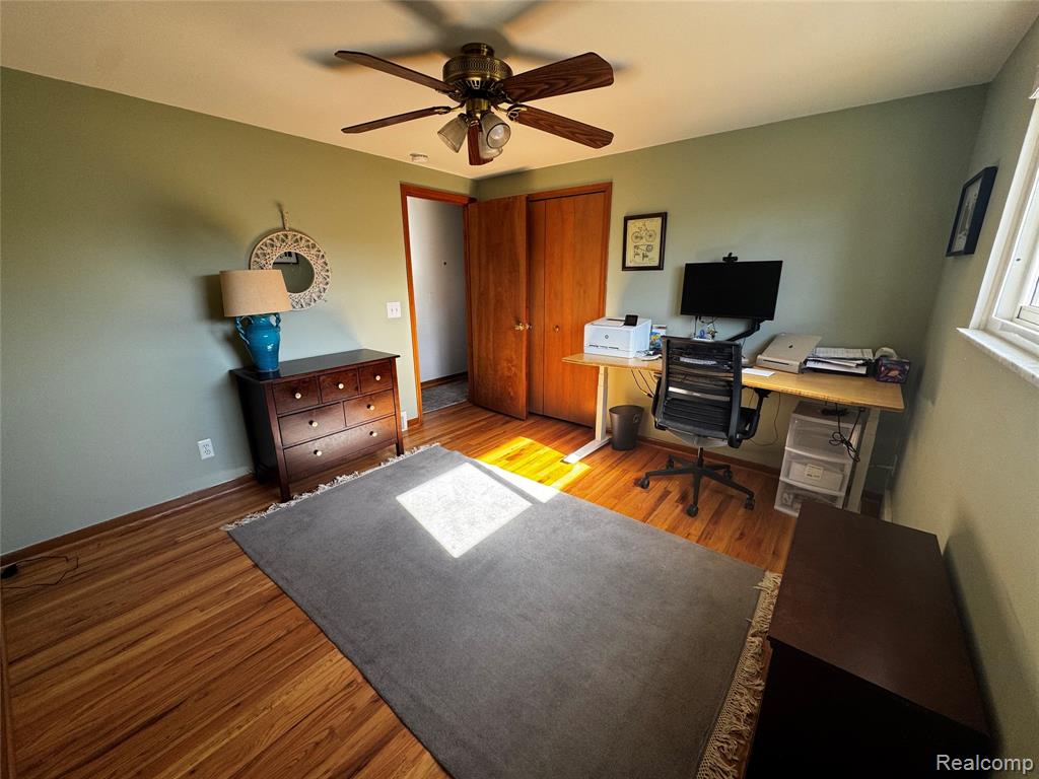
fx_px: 420
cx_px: 520
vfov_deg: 85.7
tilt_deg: -16.9
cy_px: 390
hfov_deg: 102.1
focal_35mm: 14
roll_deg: +1.0
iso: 80
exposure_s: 1/99
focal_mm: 2.22
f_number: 2.2
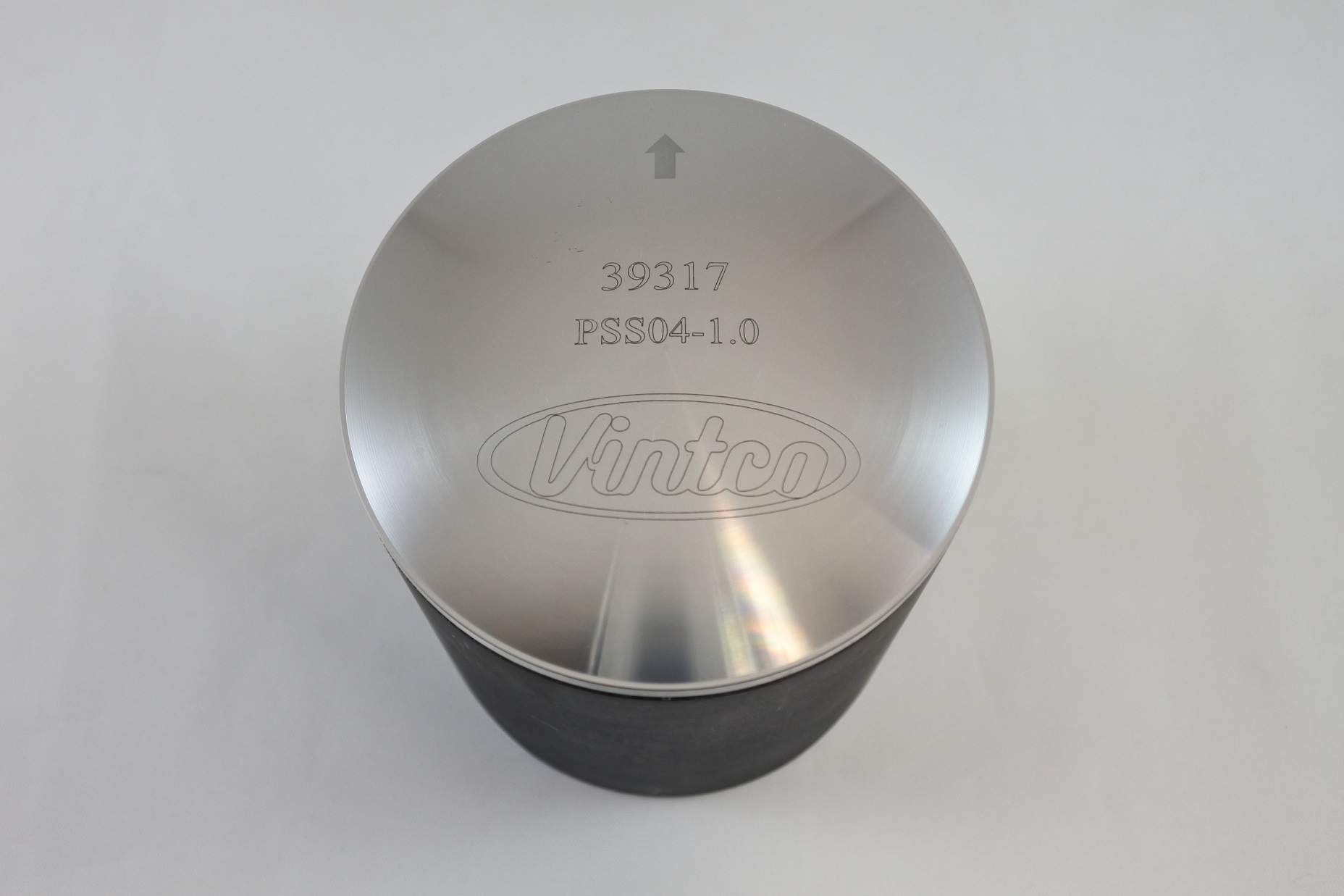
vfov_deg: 41.1
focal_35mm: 32
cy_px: 448
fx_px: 1194
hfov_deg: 58.7
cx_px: 672
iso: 400
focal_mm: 12.1
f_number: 3.8
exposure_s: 1/250
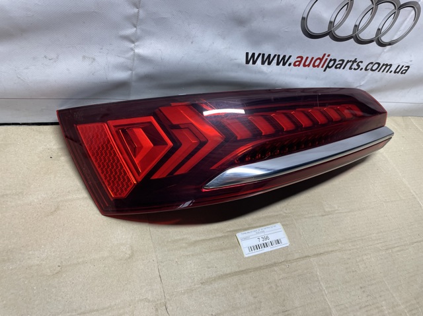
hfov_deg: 67.3
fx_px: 317
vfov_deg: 53.0
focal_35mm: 26
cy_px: 158
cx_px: 212
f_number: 1.6
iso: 125
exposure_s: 1/100
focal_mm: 4.2
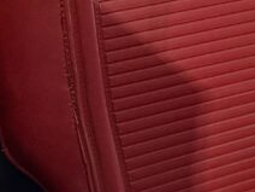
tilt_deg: -21.3
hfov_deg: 14.7
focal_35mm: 116
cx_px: 472
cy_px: 88
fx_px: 855
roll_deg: -0.7
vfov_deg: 12.8
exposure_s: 1/33
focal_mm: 6.76
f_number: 1.78
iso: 800
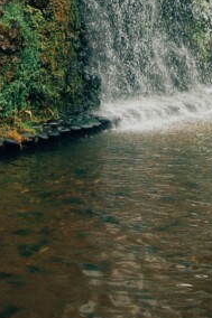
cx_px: 124
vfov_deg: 13.2
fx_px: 1344
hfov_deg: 9.0
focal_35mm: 152
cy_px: -59
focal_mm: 40
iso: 200
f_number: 7.1
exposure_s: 1/200
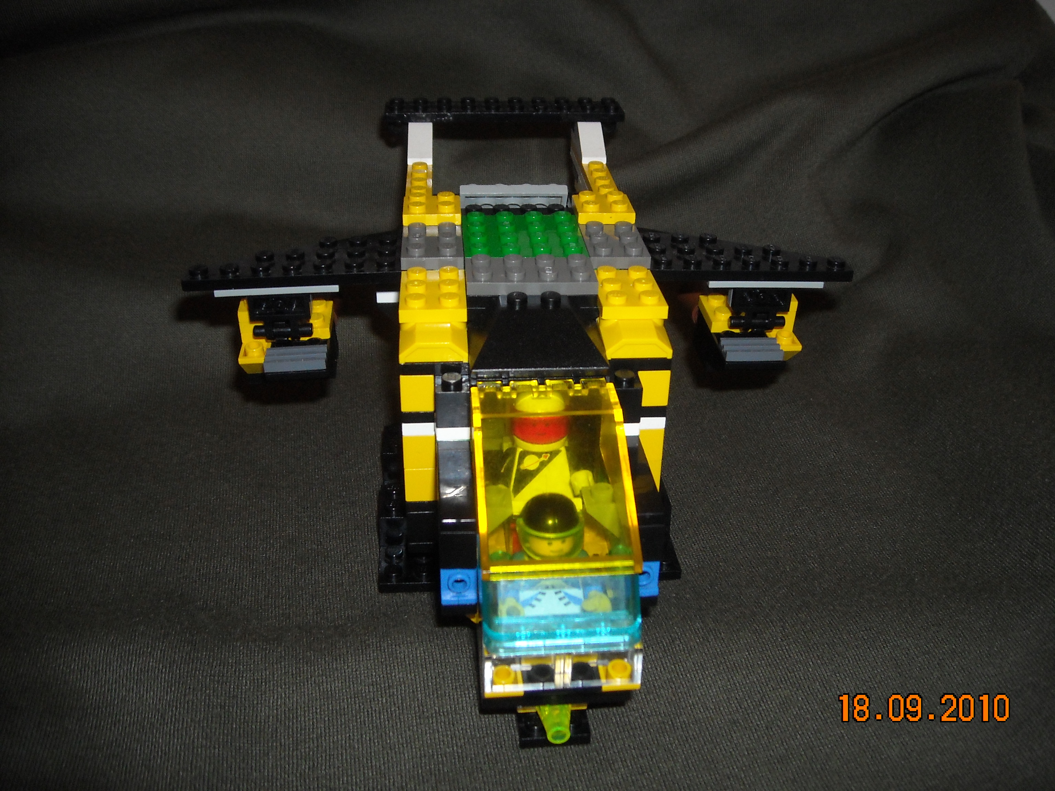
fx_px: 1067
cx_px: 528
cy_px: 396
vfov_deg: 40.7
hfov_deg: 52.6
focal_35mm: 35
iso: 200
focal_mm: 5.7
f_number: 5.6
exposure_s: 1/60
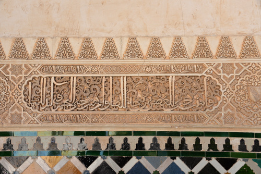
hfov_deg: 43.6
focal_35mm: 45
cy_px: 87
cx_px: 130
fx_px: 326
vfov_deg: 29.9
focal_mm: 45
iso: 200
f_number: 7.1
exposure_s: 1/200
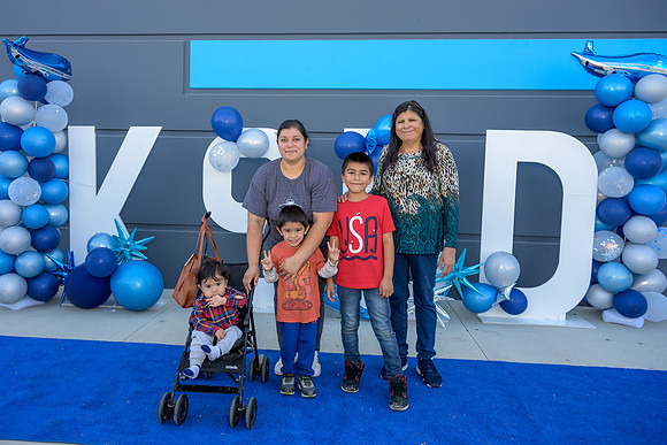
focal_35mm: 27
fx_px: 501
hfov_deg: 67.2
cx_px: 301
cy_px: 201
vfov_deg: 47.9
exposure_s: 1/200
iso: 100
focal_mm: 24
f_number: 4
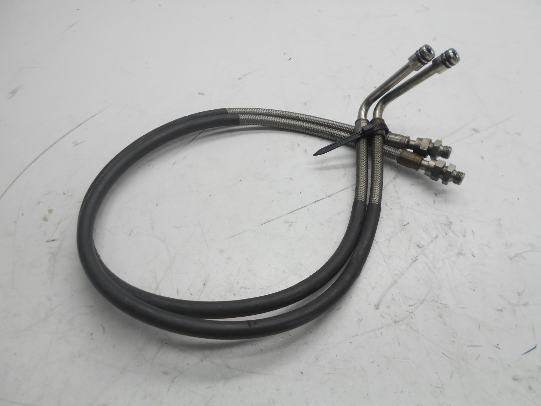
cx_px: 270
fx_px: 406
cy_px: 203
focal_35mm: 26
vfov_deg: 53.1
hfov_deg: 67.3
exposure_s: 1/60
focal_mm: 4.6
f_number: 3.2
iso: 80
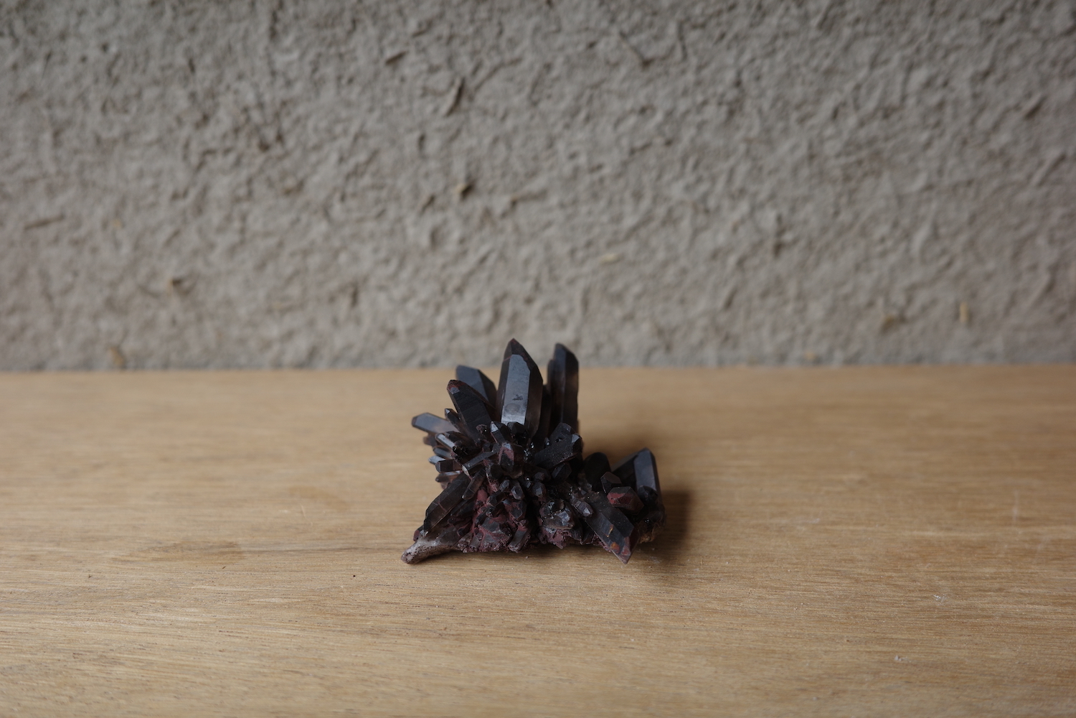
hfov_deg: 48.5
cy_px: 359
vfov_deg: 33.4
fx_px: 1195
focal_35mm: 40
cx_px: 538
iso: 200
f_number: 3.2
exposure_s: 1/125
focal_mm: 26
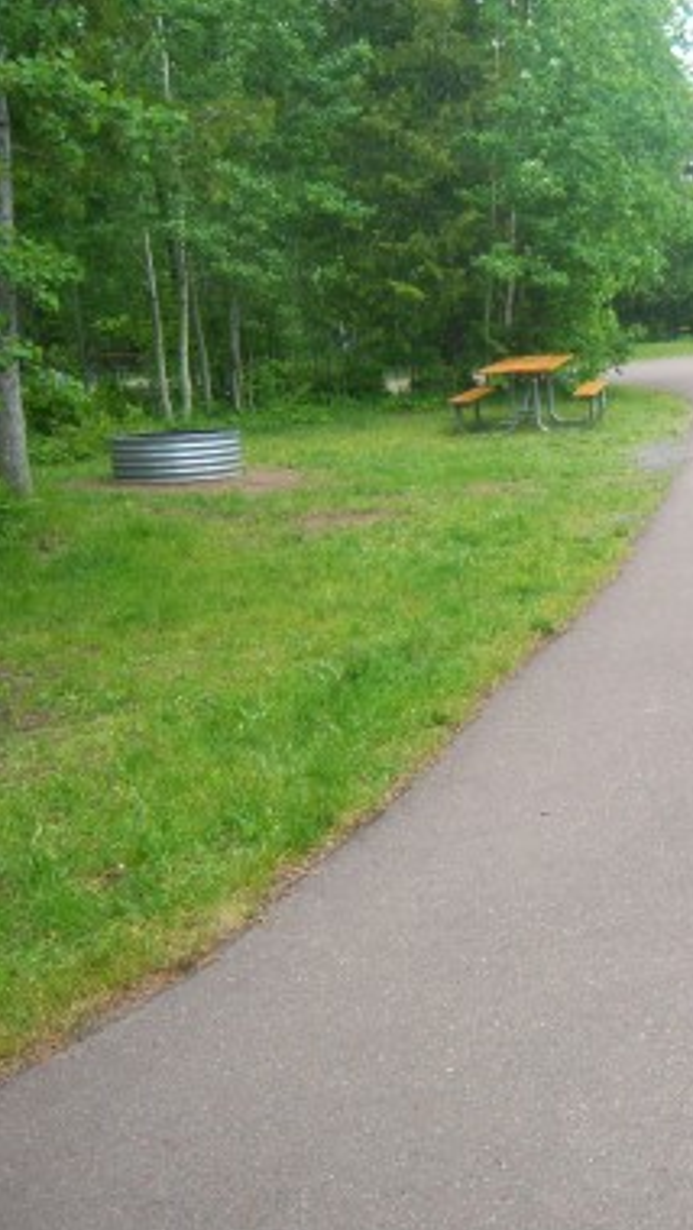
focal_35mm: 53
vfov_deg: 39.2
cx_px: 827
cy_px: 620
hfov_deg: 21.1
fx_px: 1730
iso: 80
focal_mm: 7.5
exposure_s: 1/250
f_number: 2.8
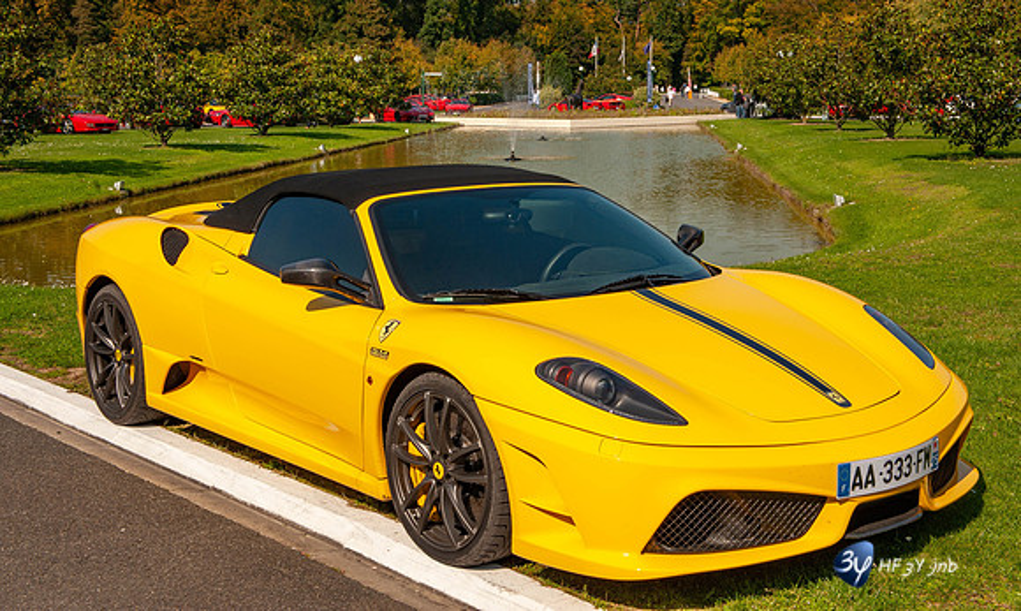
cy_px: 245
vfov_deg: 25.0
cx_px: 549
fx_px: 1372
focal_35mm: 50
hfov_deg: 40.8
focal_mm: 45
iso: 400
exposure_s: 1/640
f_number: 13
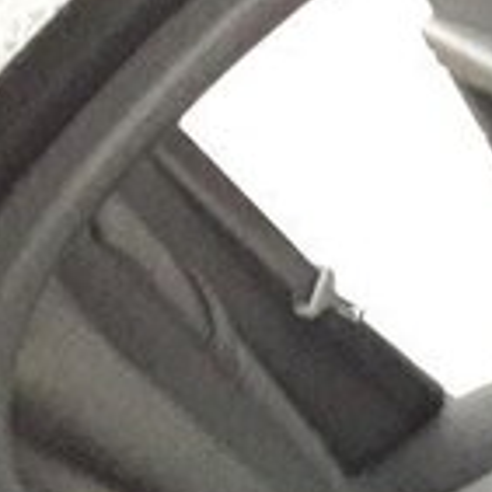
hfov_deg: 12.3
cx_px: 1131
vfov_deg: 14.6
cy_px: 571
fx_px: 1865
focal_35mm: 116
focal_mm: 3.7
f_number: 1.9
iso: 800
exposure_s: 1/17
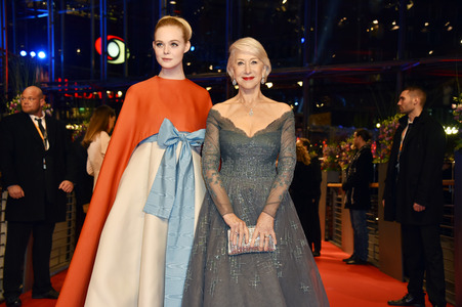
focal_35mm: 55
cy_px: 154
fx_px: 705
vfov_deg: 24.6
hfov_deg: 36.3
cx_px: 231
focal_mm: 55
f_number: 5.6
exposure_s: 1/125
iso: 800
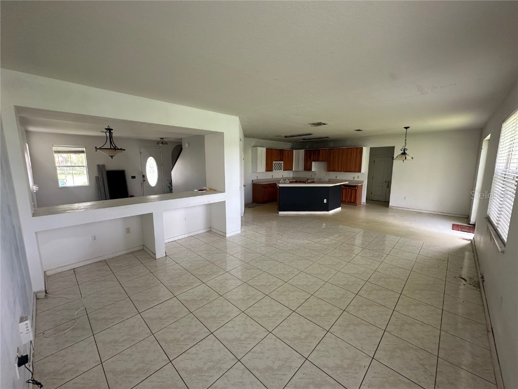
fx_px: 209
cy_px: 194
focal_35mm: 14
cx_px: 259
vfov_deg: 85.7
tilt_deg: -8.2
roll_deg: -0.5
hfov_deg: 102.1
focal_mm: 2.22
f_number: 2.2
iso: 125
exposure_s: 1/99
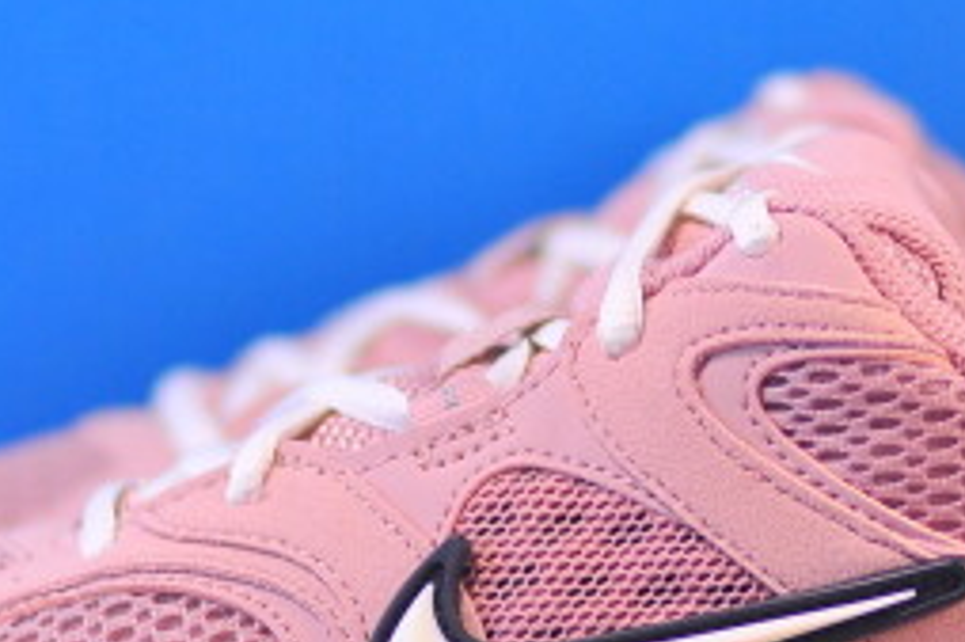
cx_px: 585
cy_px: 302
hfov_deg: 8.7
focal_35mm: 236
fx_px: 6322
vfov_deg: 5.8
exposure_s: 1/320
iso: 250
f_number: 2.2
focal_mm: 50
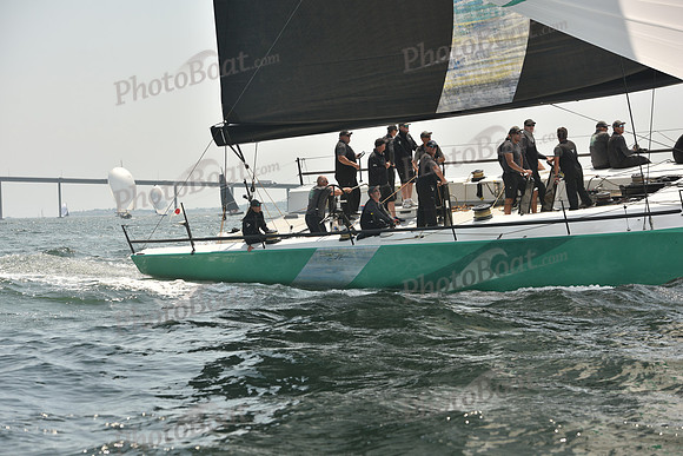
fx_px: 1860
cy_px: 228
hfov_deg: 20.8
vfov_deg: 14.0
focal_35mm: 98
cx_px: 342
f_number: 5.6
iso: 250
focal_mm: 98
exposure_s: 1/640
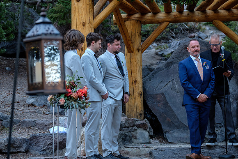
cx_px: 119
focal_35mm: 84
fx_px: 555
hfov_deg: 24.2
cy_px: 80
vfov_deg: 16.3
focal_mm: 56.3
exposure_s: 1/140
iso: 640
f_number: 2.8
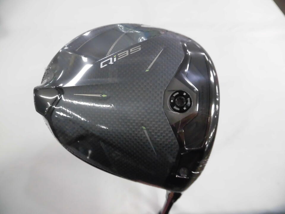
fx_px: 198
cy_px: 107
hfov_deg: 71.6
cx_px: 142
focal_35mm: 24
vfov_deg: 56.8
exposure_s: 1/200
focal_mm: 4.3
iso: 800
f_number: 3.1
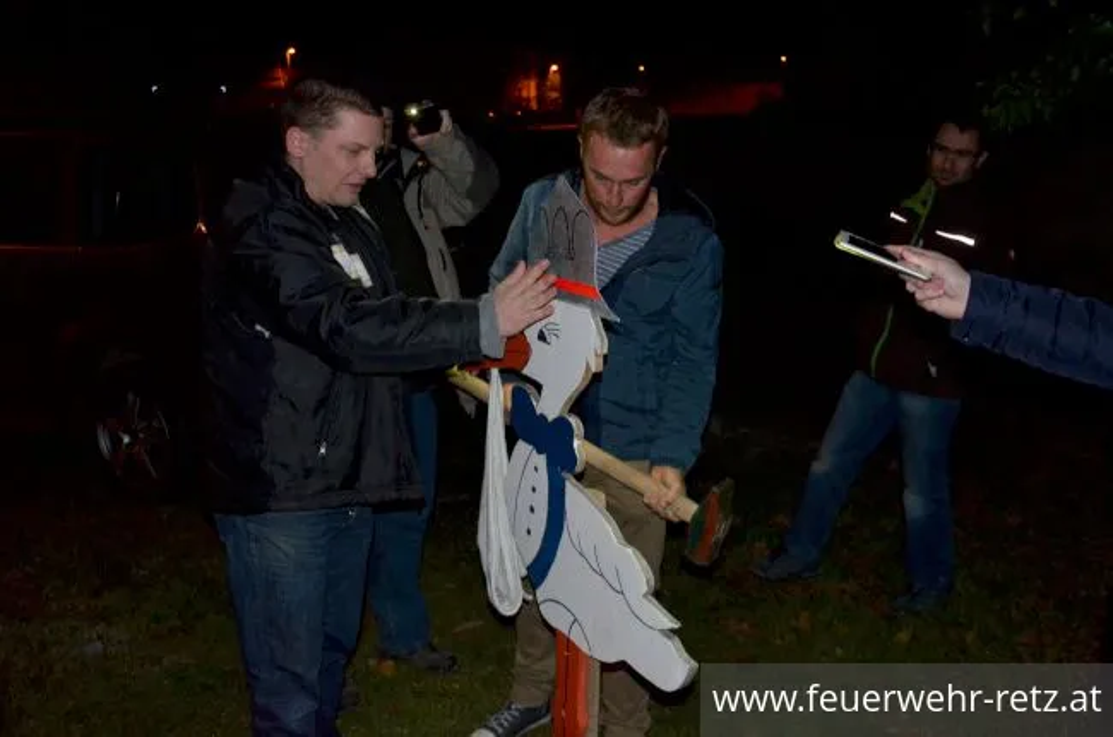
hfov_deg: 53.2
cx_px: 556
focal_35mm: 36
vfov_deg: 36.7
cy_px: 368
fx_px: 1110
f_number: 3.8
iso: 3200
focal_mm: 24
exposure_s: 1/60
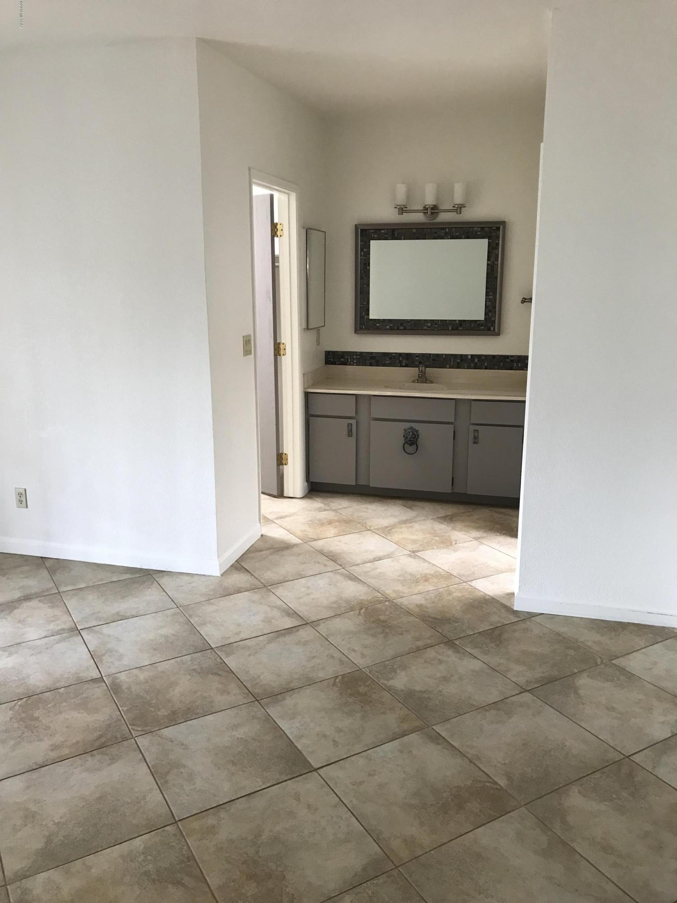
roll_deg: -0.2
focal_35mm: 28
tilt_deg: -12.3
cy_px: 452
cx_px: 338
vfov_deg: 63.4
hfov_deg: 49.7
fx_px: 730
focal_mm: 3.99
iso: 32
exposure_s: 1/24
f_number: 1.8
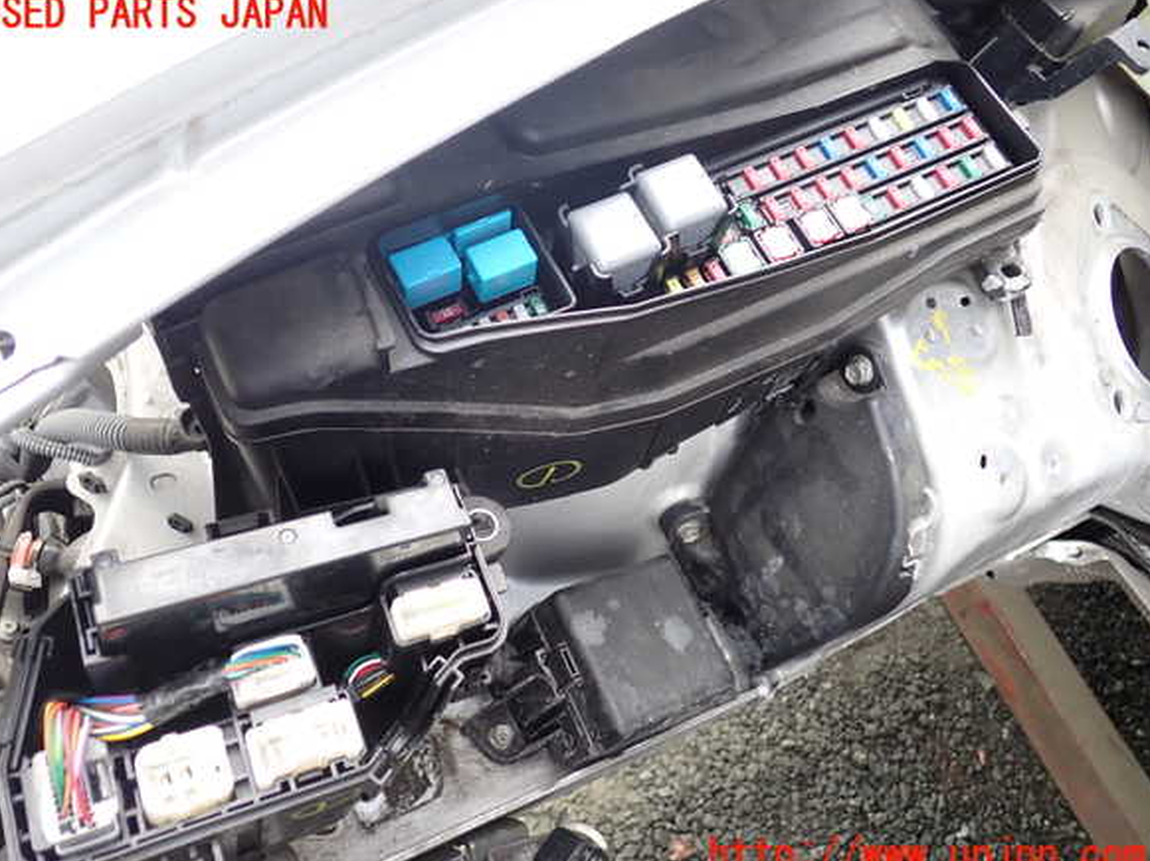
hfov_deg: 58.4
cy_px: 435
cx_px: 562
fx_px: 1029
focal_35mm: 31
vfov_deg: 45.4
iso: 160
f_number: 2.3
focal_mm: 5.4
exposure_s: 1/125
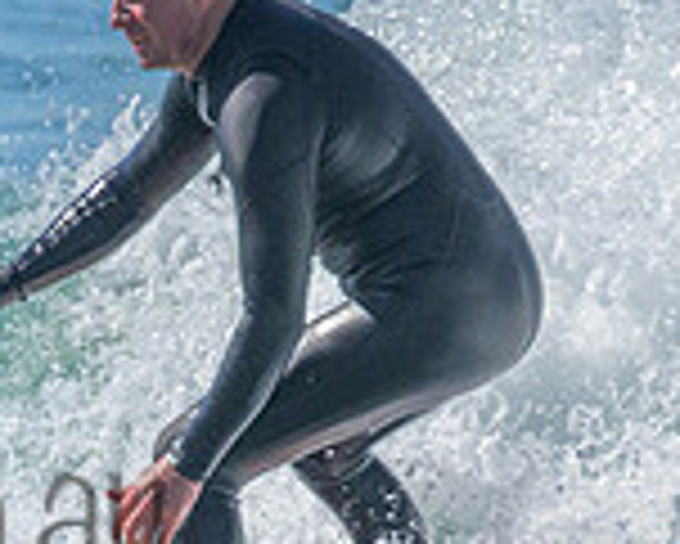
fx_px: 45835
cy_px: 456
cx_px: -311
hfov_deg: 0.8
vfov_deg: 0.7
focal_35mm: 2276
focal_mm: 630
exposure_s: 1/2000
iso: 1800
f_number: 11
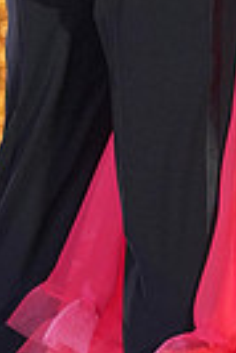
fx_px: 9631
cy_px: -143
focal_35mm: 982
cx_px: 266
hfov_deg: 1.4
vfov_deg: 2.1
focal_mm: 150
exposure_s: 1/400
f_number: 3.5
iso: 1250
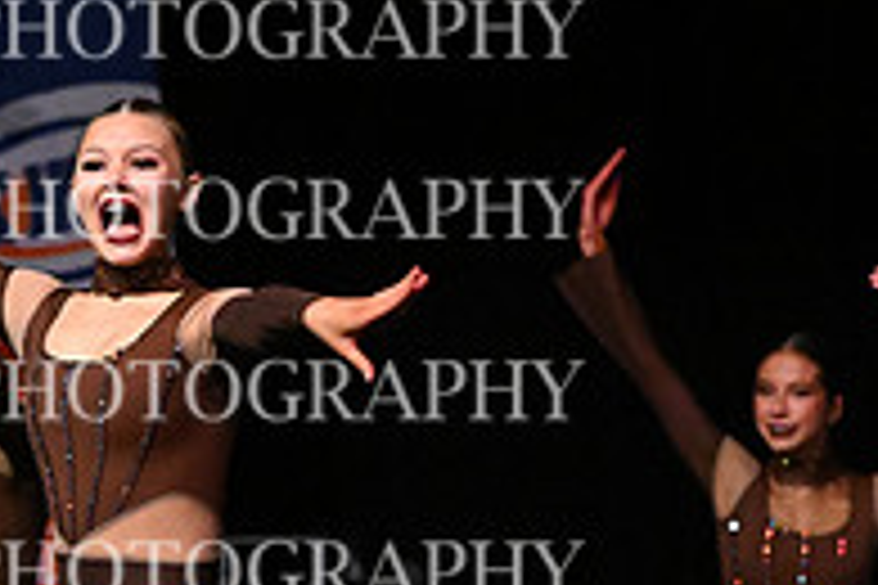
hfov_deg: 5.3
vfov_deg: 3.6
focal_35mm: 386
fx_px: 9413
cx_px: -68
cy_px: 662
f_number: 4
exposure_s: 1/1000
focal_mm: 87
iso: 8000
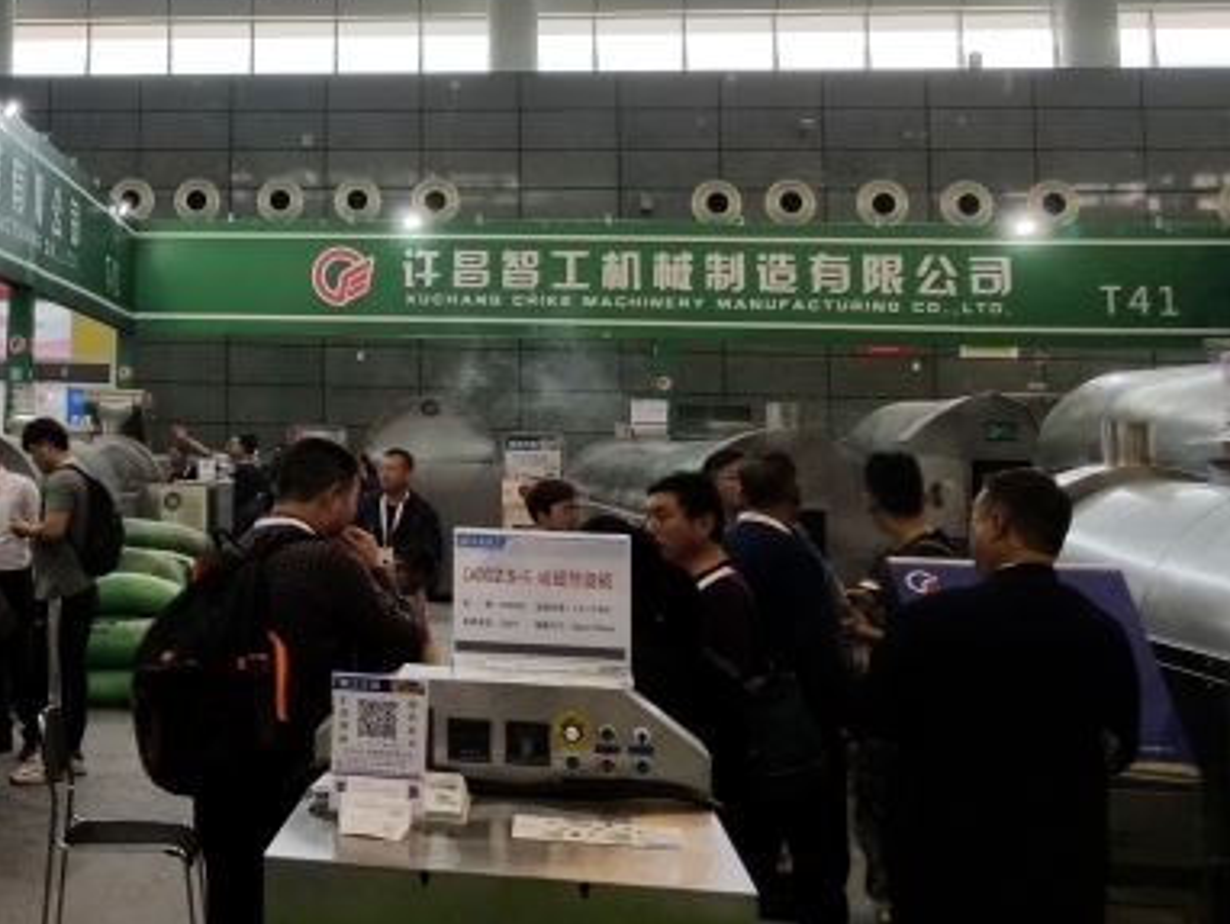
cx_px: 71
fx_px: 1813
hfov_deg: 34.8
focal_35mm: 51
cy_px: 212
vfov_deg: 28.1
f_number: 1.7
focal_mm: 4.25
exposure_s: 1/232
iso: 50
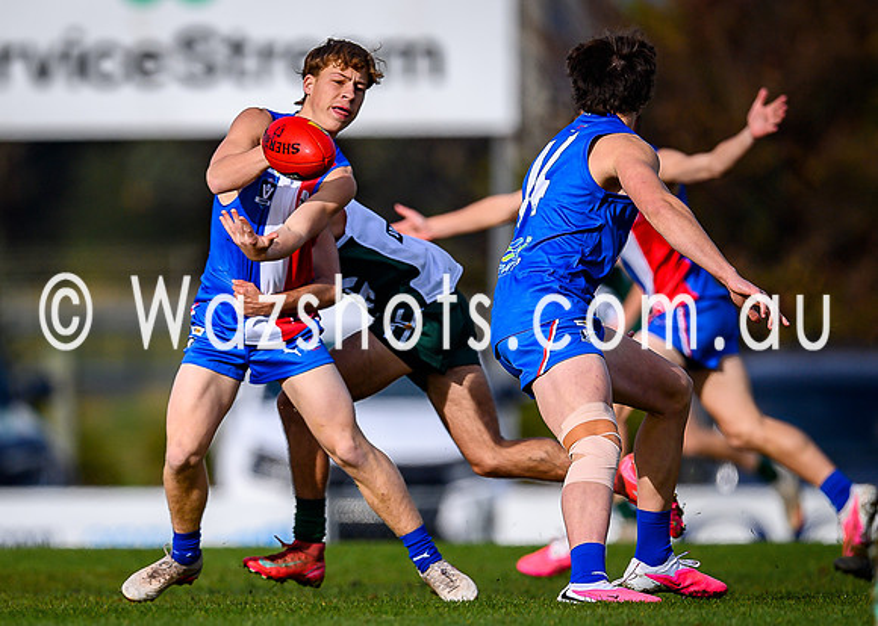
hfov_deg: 1.9
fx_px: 25963
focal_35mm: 1041
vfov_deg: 1.4
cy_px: 364
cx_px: 199
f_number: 4
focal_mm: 500
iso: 140
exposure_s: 1/1600
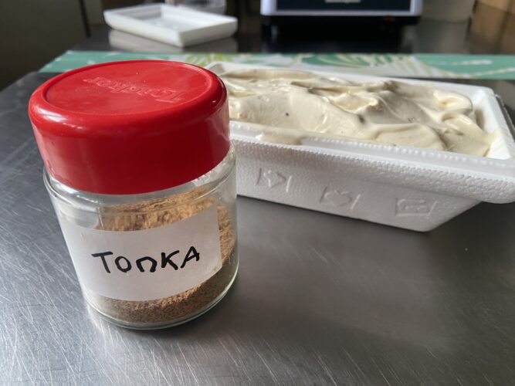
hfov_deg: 67.3
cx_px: 258
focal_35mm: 26
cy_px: 193
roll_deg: -0.1
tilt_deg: -34.7
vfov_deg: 53.0
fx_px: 387
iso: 125
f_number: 1.8
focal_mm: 4.25
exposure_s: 1/60
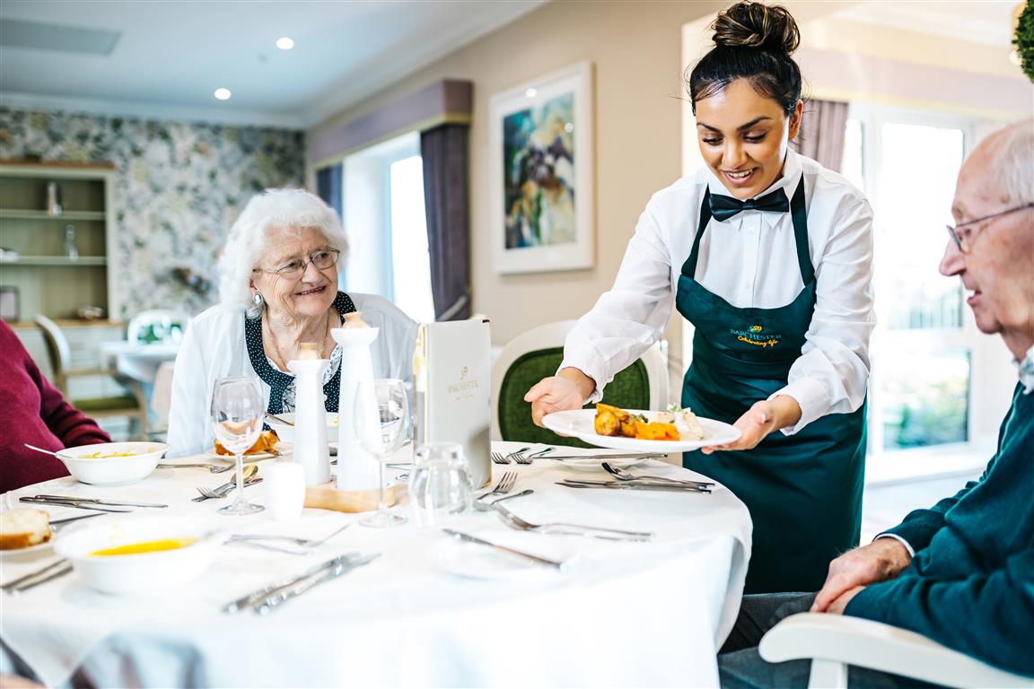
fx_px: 1005
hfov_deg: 54.4
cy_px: 344
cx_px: 517
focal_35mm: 35
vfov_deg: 37.9
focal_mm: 35
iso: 800
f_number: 1.8
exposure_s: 1/200
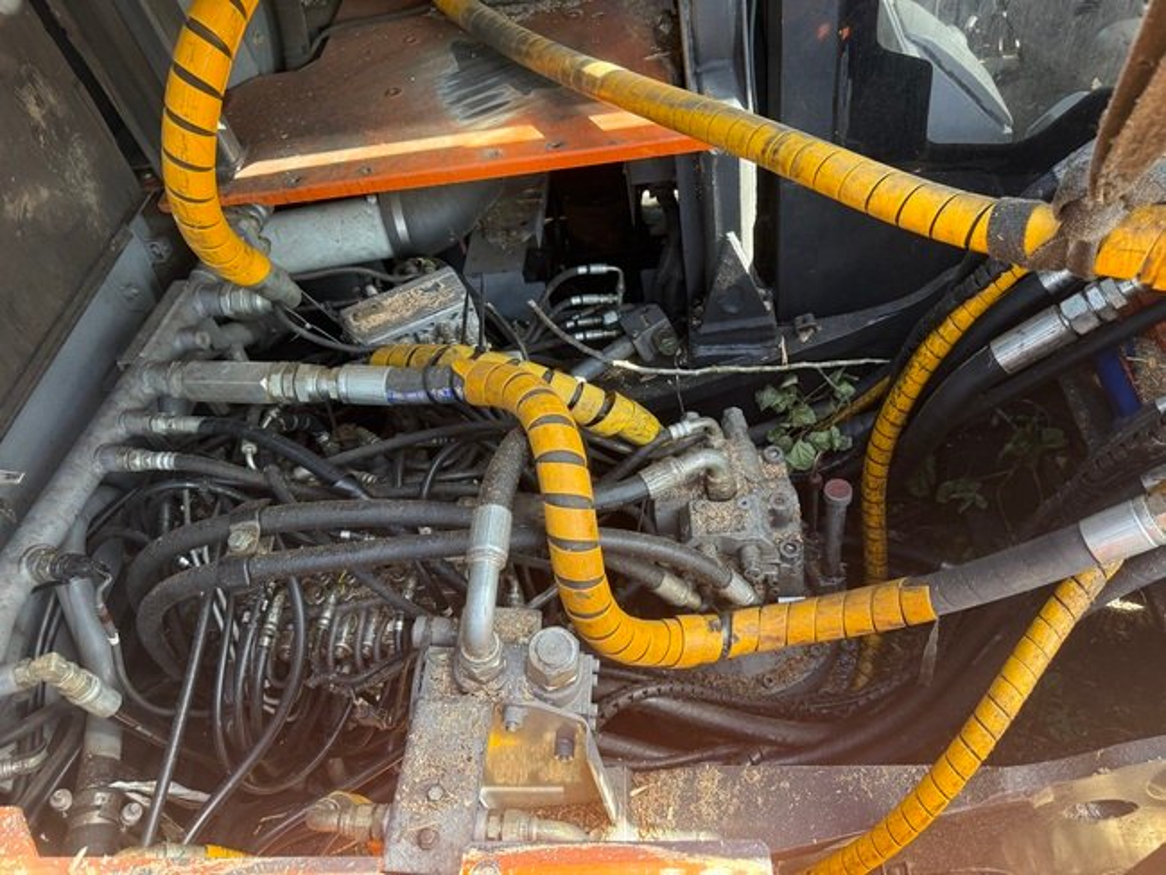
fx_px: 809
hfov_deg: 71.6
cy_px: 438
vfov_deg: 56.8
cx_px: 583
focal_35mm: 24
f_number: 1.78
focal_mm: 6.76
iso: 160
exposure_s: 1/121
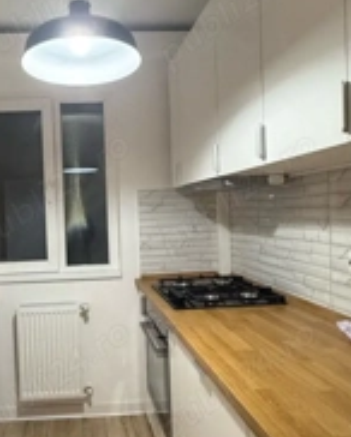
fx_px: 389
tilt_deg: -0.2
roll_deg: +2.0
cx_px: 99
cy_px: 223
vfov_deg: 58.7
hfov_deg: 47.2
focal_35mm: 30
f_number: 2.2
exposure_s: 1/50
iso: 200
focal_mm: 2.22
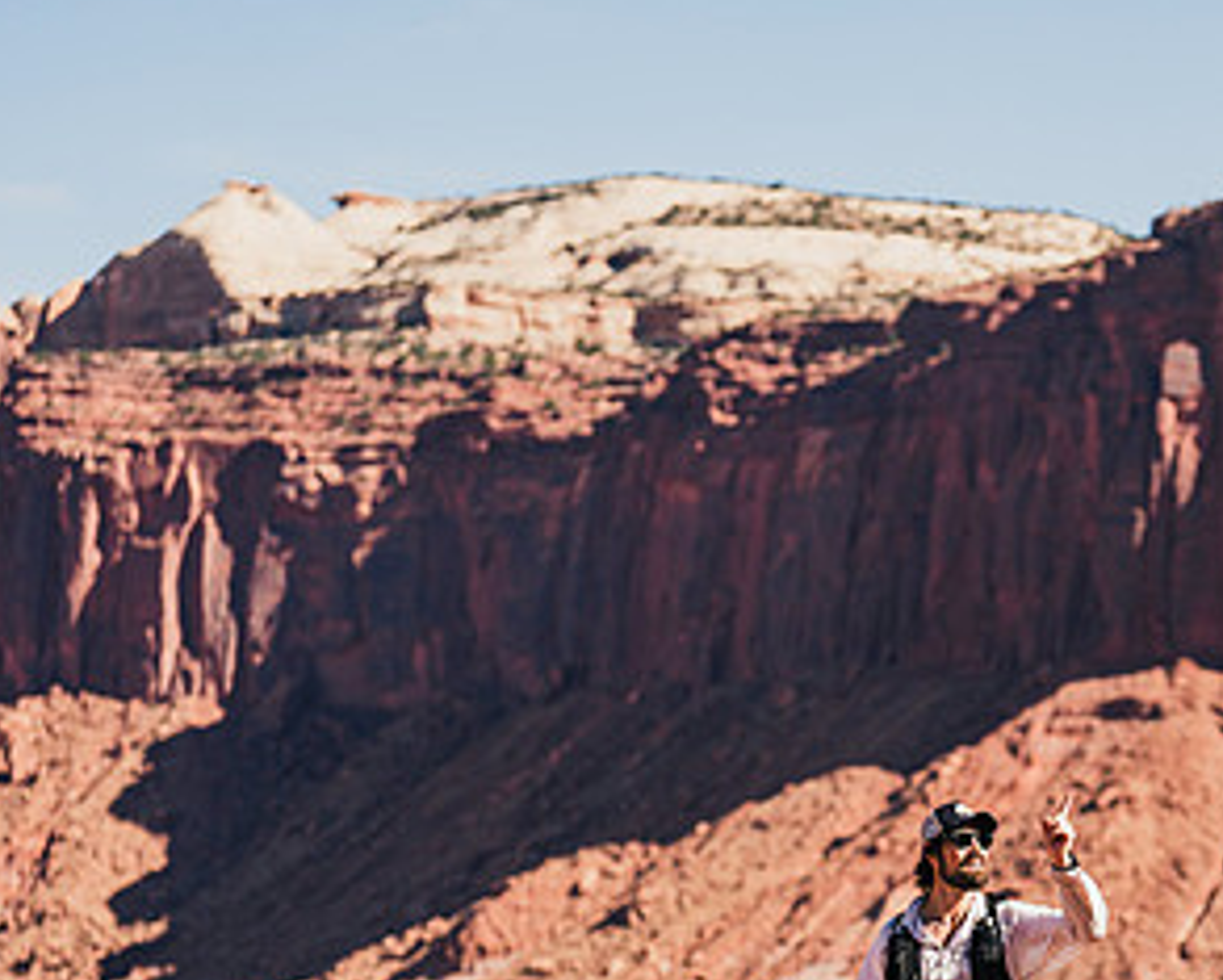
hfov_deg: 11.5
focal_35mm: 166
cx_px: 1189
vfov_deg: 9.3
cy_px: 743
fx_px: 6013
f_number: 2.8
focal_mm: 89
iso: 160
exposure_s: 1/1250
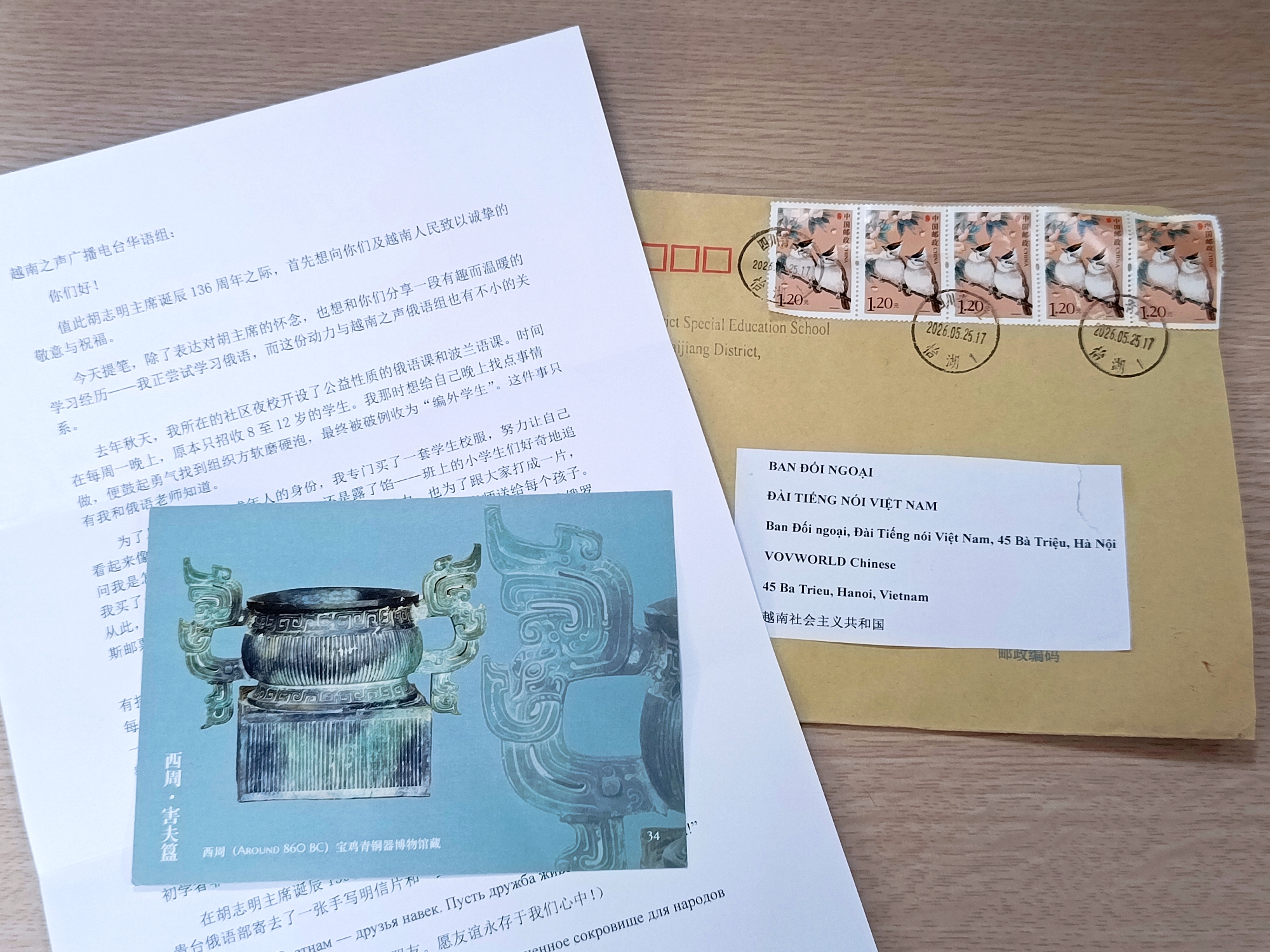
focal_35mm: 48
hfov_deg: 39.7
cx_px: 635
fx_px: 1761
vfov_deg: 30.3
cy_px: 476
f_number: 1.7
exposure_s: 1/100
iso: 601
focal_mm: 5.24
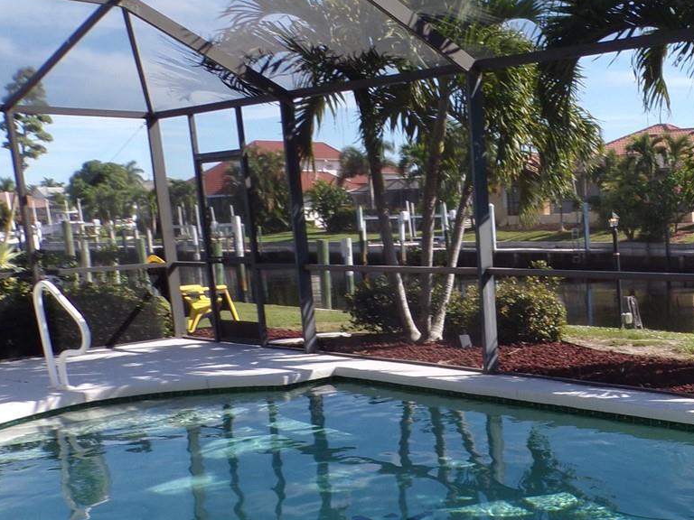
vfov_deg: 28.8
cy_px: 376
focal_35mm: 50
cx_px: 678
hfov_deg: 35.0
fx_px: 1002
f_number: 5.8
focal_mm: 4.3
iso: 80
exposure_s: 1/120
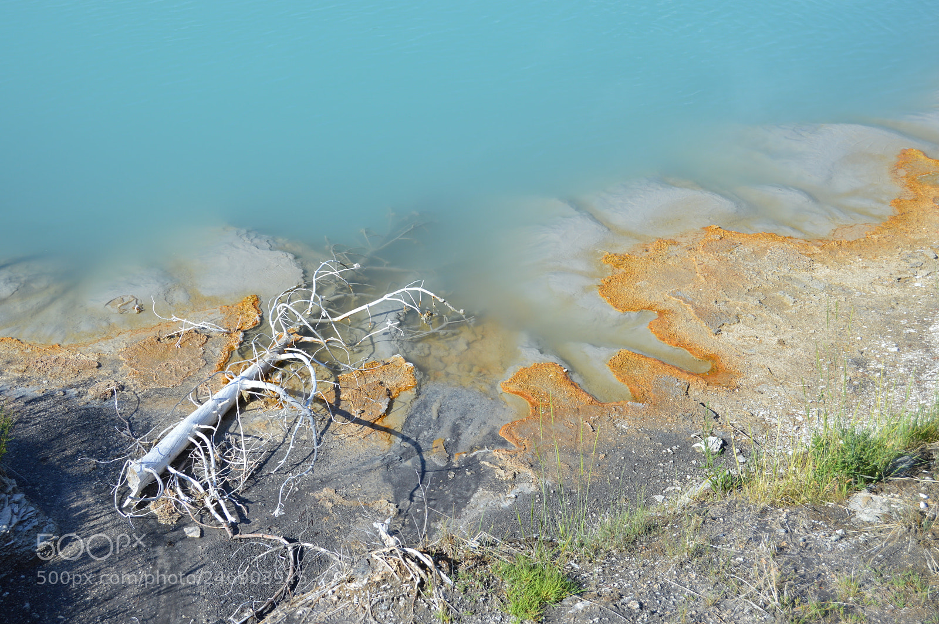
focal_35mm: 51
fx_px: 1329
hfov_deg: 38.9
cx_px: 470
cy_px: 312
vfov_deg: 26.4
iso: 100
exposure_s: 1/250
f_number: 8
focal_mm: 34
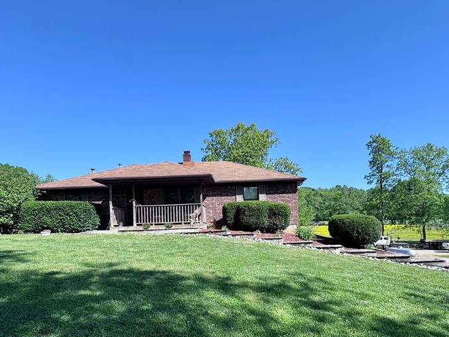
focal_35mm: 21
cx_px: 239
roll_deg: +2.2
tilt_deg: -0.2
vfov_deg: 61.5
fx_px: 272
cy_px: 231
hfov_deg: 78.9
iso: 50
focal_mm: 2.22
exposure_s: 1/889
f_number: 2.2
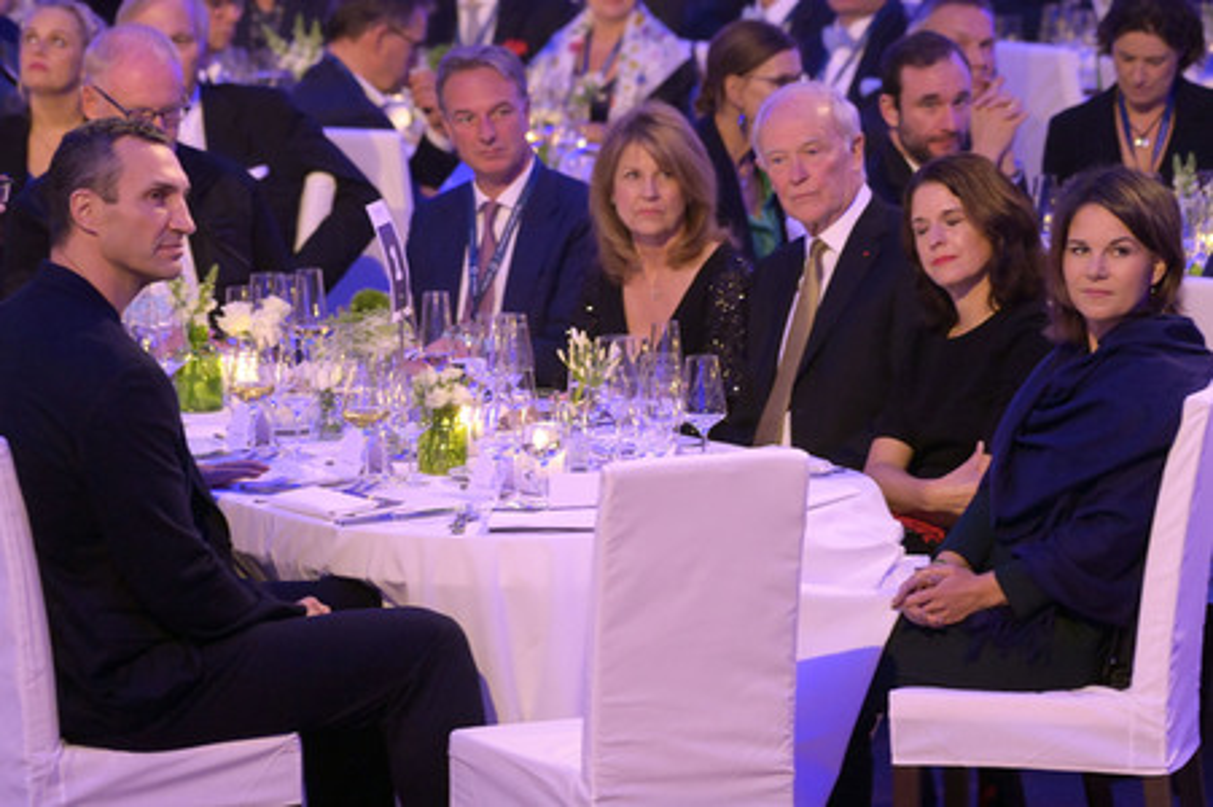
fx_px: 6734
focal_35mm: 200
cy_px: 404
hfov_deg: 10.3
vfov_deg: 6.9
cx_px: 606
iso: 12800
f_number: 5.6
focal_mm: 200
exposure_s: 1/125
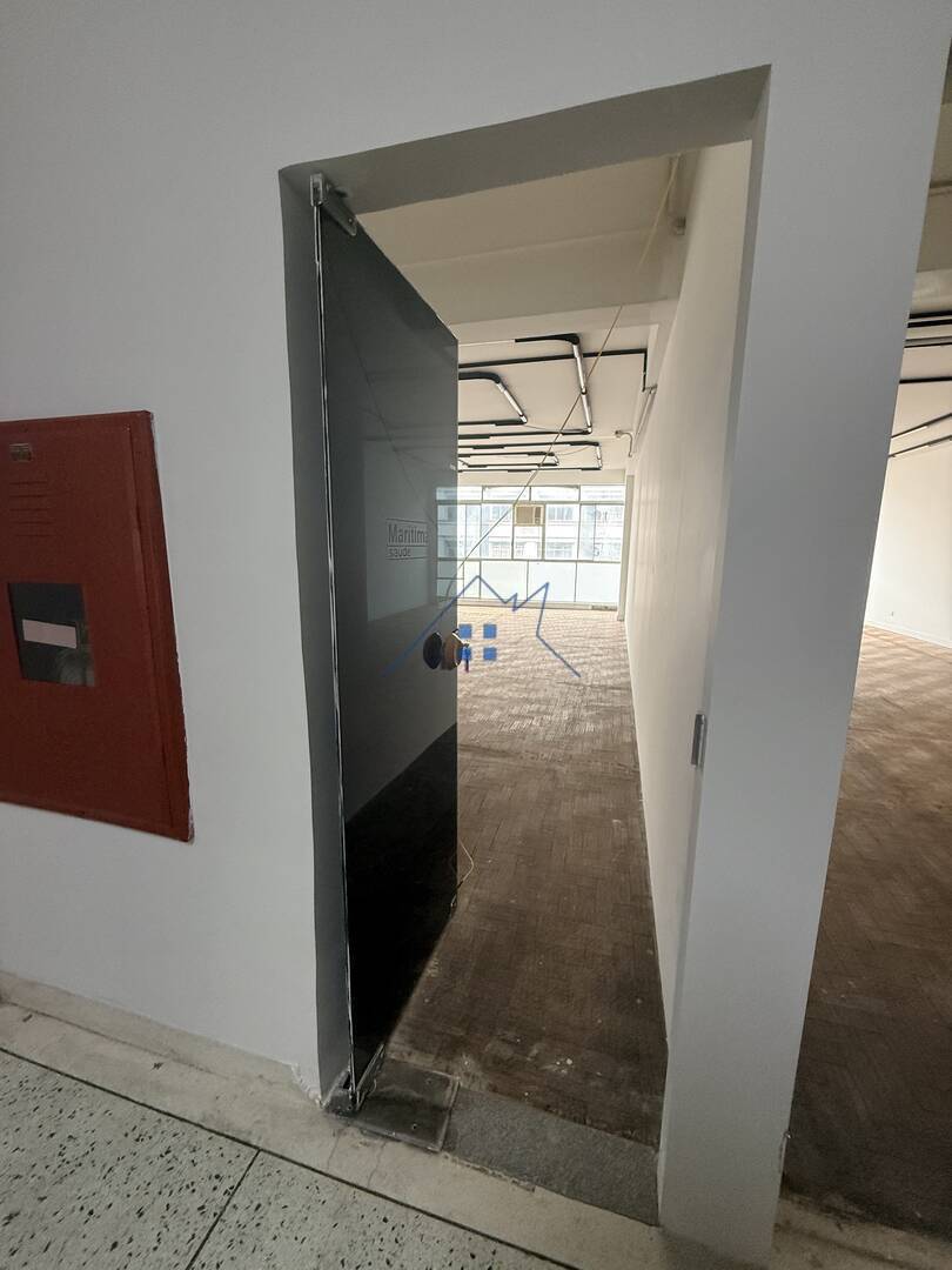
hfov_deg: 85.7
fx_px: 513
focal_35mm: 14
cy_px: 635
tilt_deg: -6.7
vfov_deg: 102.1
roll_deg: -0.1
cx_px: 476
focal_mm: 2.22
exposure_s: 1/99
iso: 160
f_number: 2.2
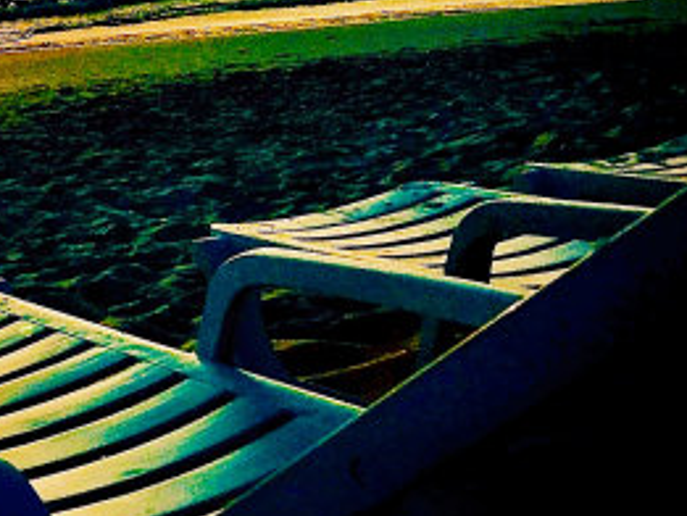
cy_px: 41
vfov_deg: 21.1
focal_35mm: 68
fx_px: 1350
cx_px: -97
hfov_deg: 26.0
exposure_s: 1/3968
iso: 32
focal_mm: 4.15
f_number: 2.2
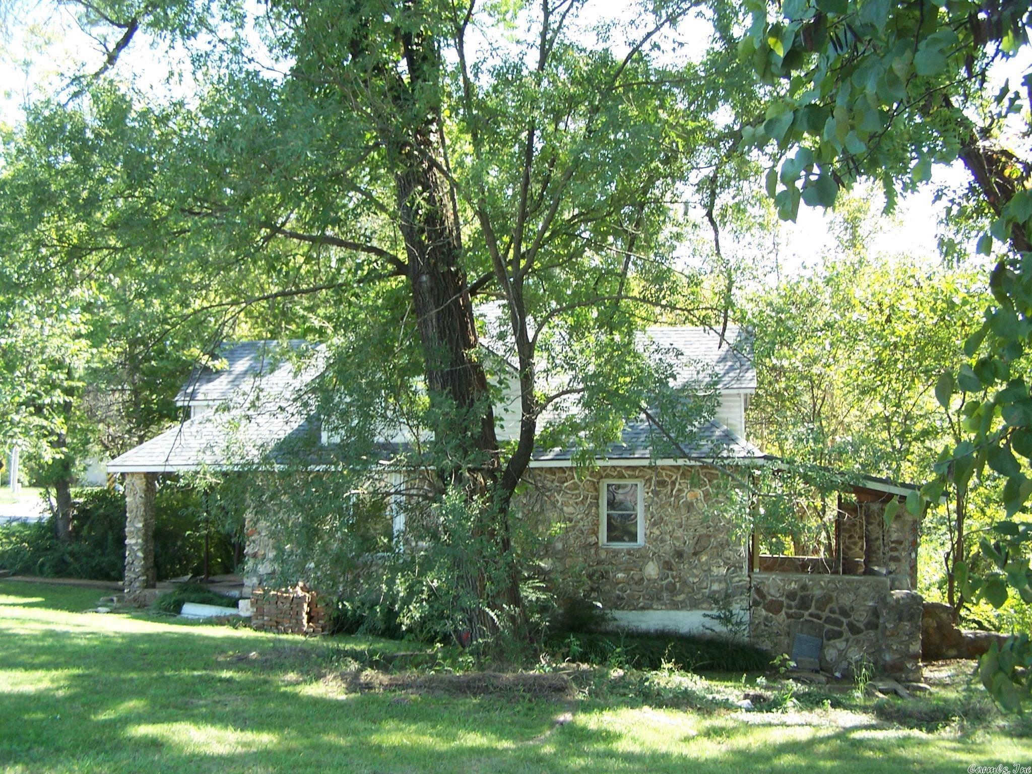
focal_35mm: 38
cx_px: 516
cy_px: 387
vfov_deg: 37.7
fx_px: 1133
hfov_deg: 49.0
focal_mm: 6.3
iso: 80
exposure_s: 1/125
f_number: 2.8
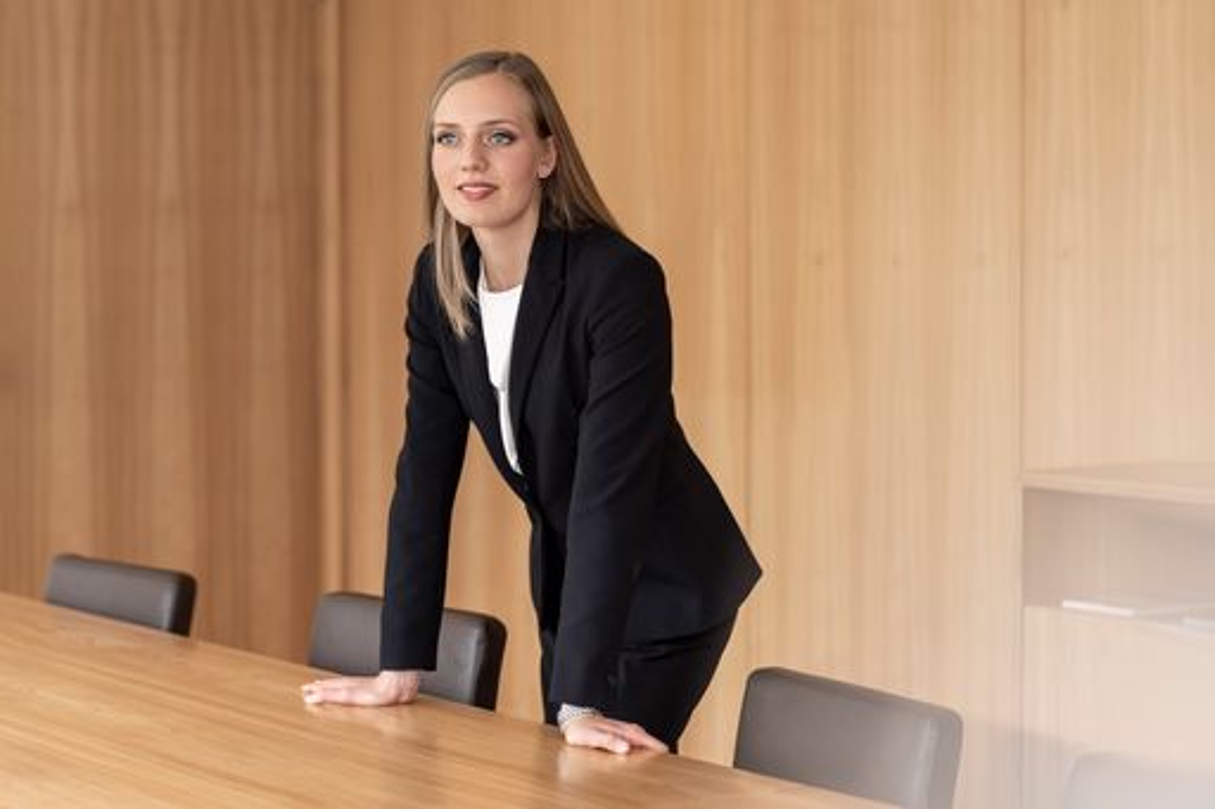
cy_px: 404
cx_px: 608
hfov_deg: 23.9
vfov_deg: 16.1
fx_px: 2868
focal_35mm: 85
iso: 160
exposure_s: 1/250
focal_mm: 85
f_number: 2.5
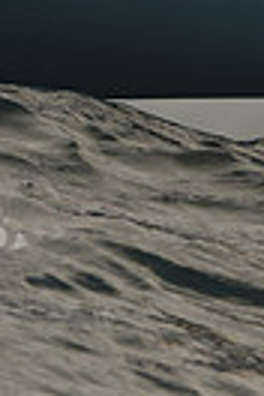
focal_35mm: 1314
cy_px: -270
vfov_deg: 1.6
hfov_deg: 1.0
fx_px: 14453
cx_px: 362
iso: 250
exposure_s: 1/1000
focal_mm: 300
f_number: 7.1
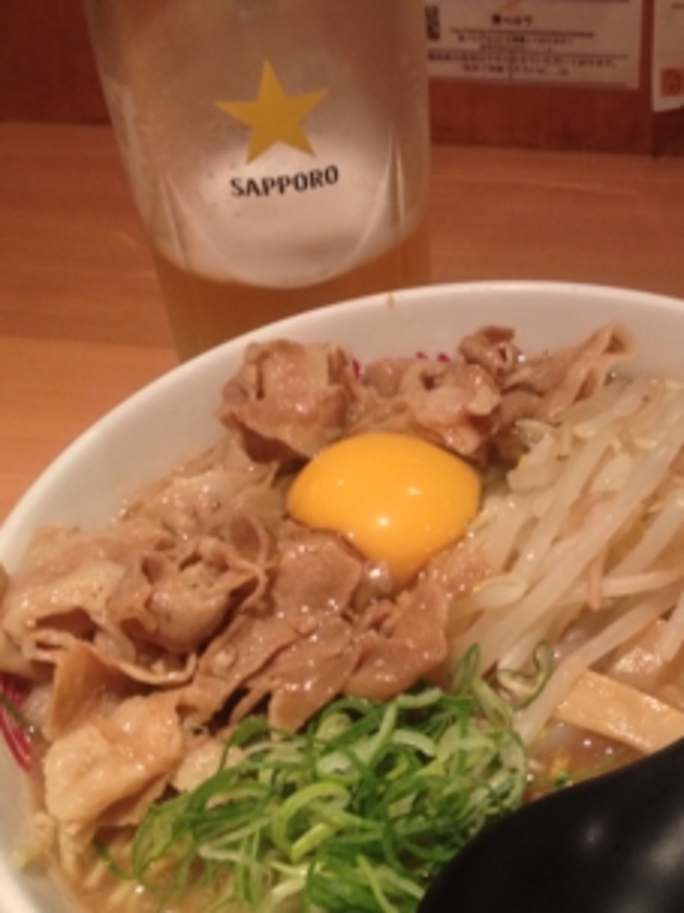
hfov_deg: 27.8
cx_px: 473
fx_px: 1371
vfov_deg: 36.8
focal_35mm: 52
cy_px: 455
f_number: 2.4
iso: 160
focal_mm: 4.28
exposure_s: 1/20
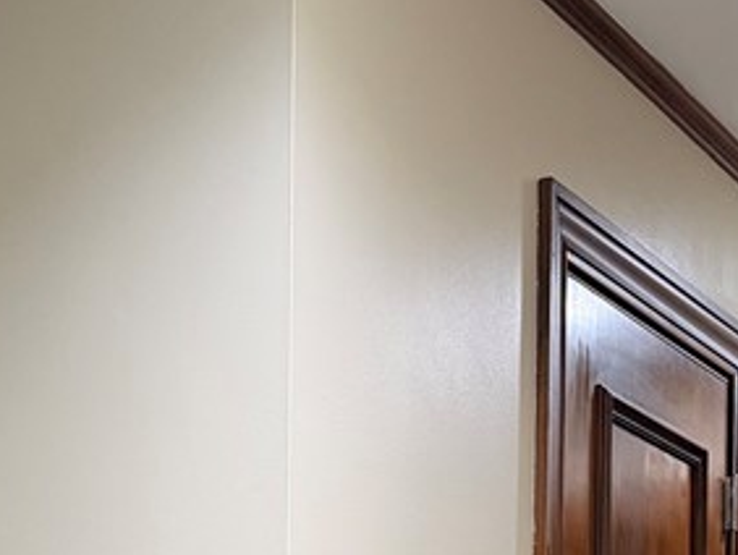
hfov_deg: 22.2
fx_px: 1856
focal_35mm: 87
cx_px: 133
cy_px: 895
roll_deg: +0.3
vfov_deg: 15.4
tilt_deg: -0.3
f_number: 1.78
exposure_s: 1/60
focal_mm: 6.76
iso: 320
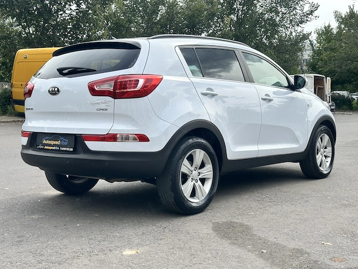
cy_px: 134
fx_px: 496
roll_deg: -1.0
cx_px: 179
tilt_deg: -4.4
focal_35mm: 48
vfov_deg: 30.3
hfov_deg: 39.7
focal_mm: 6.86
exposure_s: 1/2070
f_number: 1.78
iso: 64
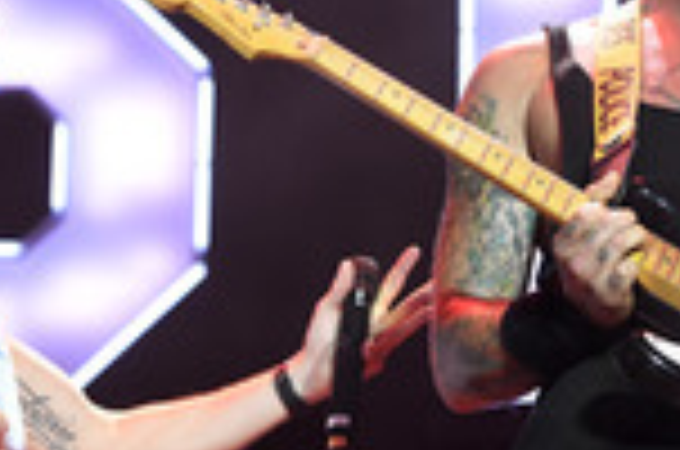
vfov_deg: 6.5
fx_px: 3939
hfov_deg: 9.8
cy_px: 198
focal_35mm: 209
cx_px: 669
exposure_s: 1/400
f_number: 4
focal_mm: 70
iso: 1600
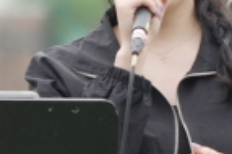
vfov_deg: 0.7
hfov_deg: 1.0
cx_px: -339
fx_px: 13302
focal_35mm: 2066
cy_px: 6
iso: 125
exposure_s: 1/100
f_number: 4
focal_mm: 197
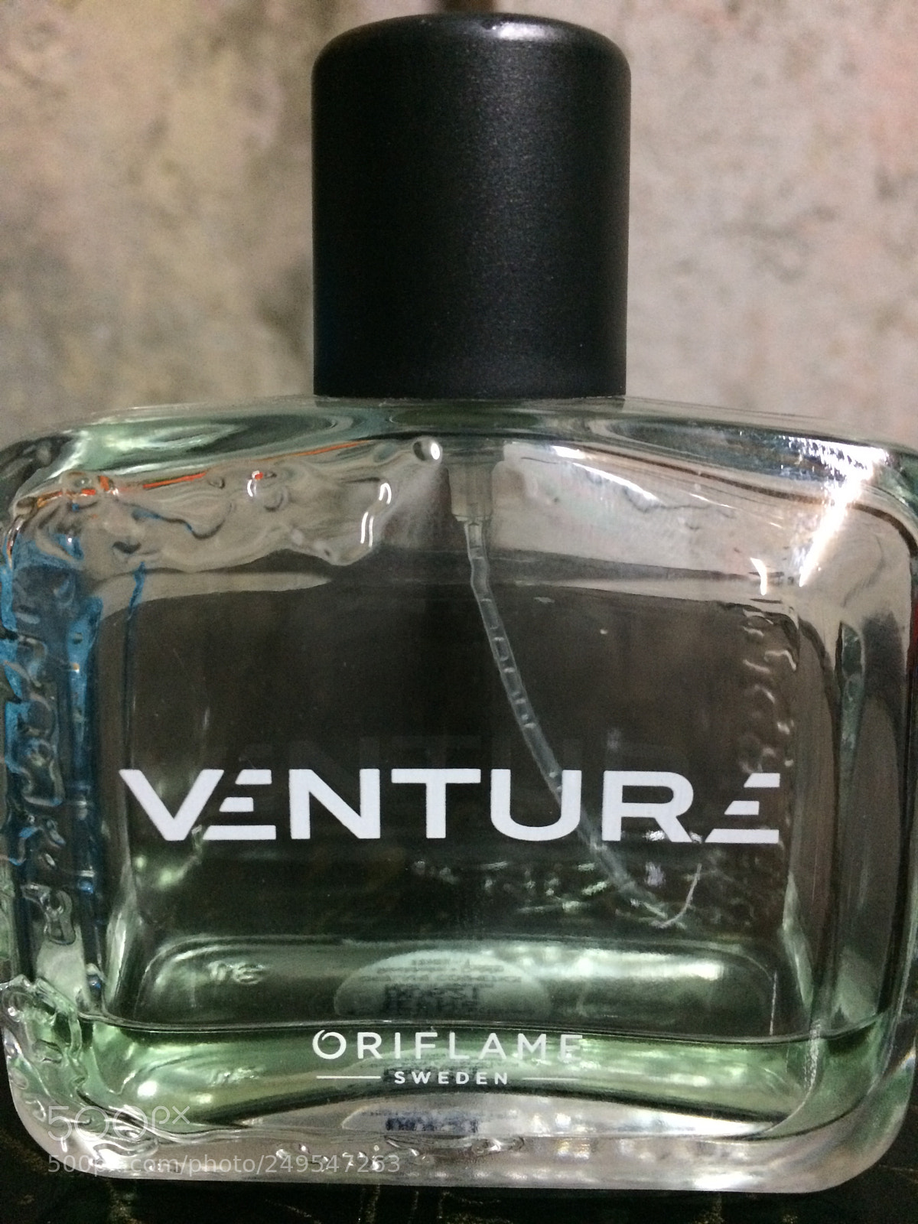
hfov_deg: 48.2
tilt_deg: -17.7
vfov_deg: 61.7
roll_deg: -1.9
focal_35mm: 29
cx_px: 459
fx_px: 1025
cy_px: 612
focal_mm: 4.15
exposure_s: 1/20
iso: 320
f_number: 2.2
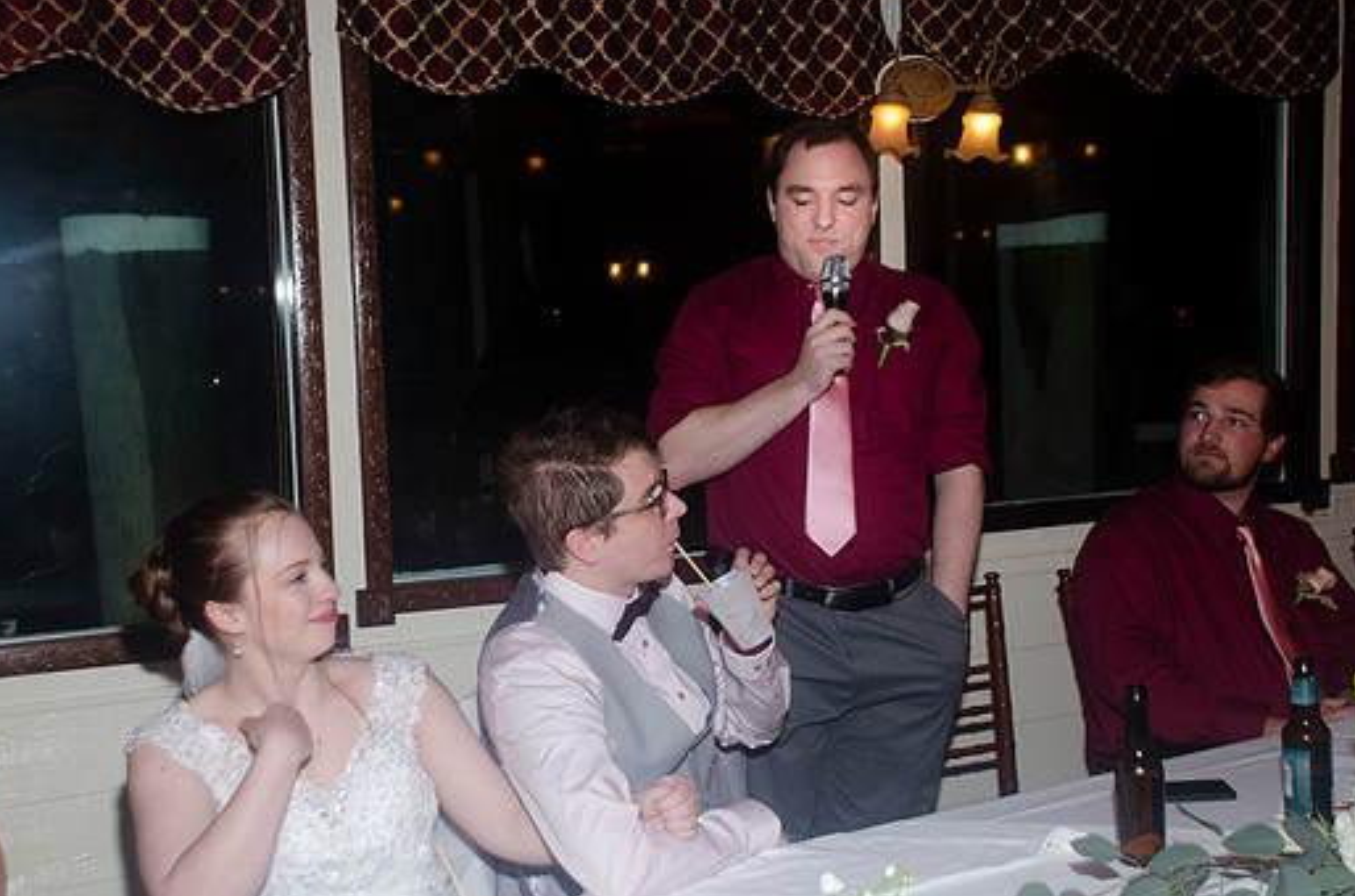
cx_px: 651
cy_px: 474
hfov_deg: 44.6
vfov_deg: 30.3
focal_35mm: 44
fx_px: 1652
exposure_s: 1/60
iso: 400
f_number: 3.8
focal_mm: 26
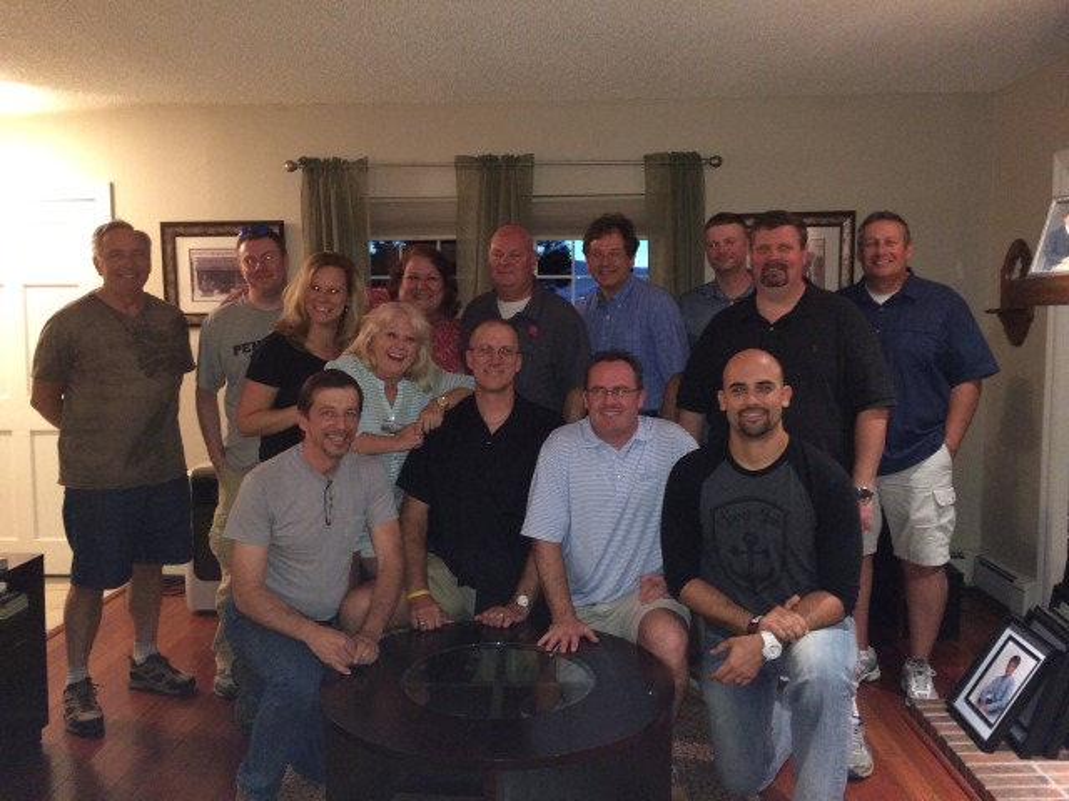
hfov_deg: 61.7
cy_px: 400
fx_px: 896
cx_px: 534
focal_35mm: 29
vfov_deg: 48.2
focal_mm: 4.15
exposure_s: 1/16
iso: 320
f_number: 2.2
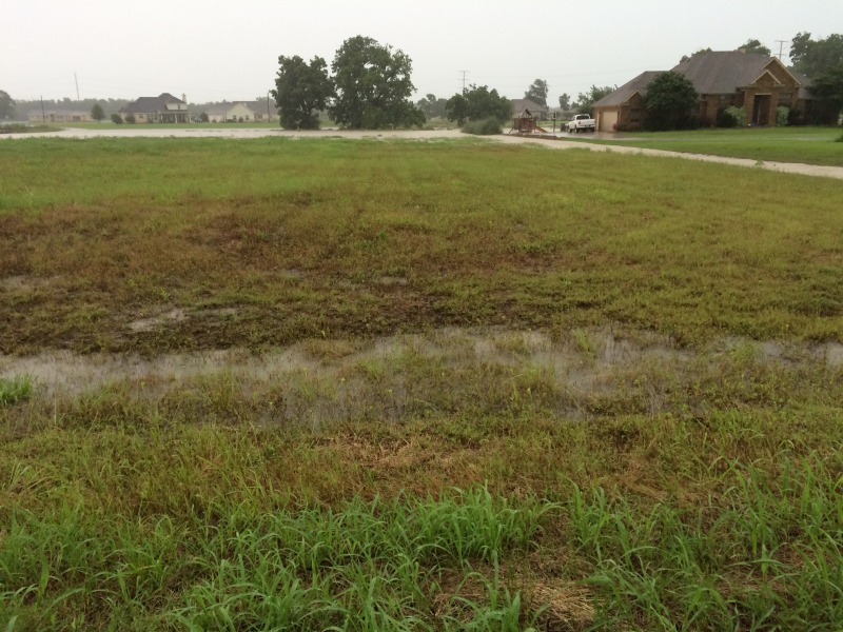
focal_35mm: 29
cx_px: 422
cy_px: 316
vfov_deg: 48.2
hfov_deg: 61.7
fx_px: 706
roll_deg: +1.9
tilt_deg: -14.5
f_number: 2.2
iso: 80
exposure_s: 1/30
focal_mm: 4.15
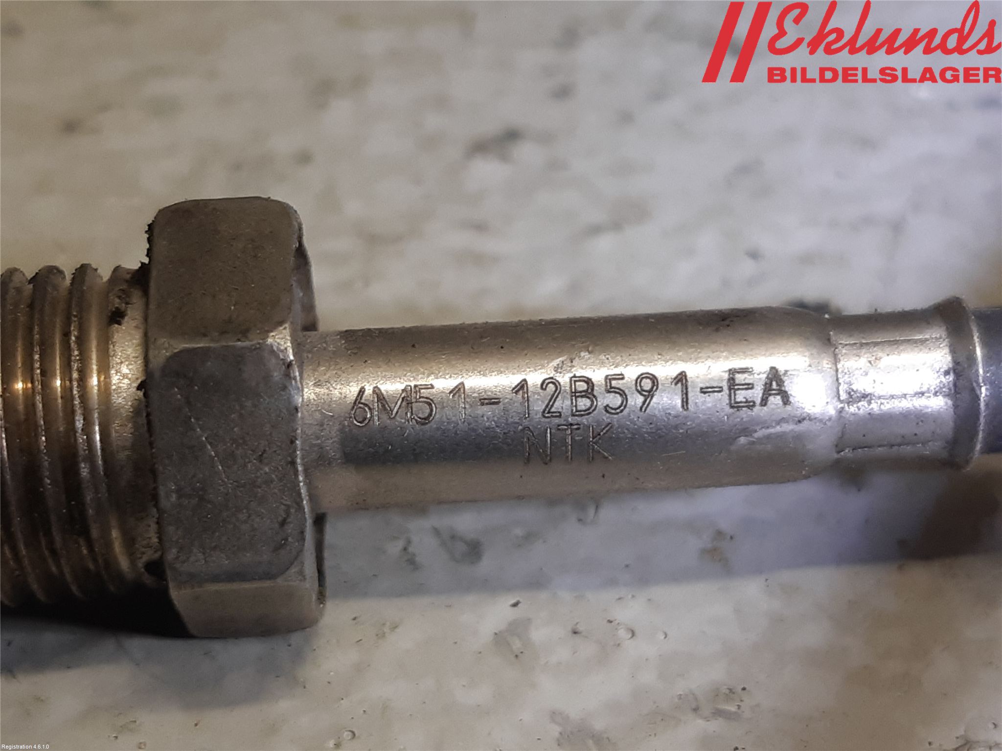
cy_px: 376
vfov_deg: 53.1
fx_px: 753
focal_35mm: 26
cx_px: 501
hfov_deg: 67.3
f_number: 1.7
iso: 80
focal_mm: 3.93
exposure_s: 1/50
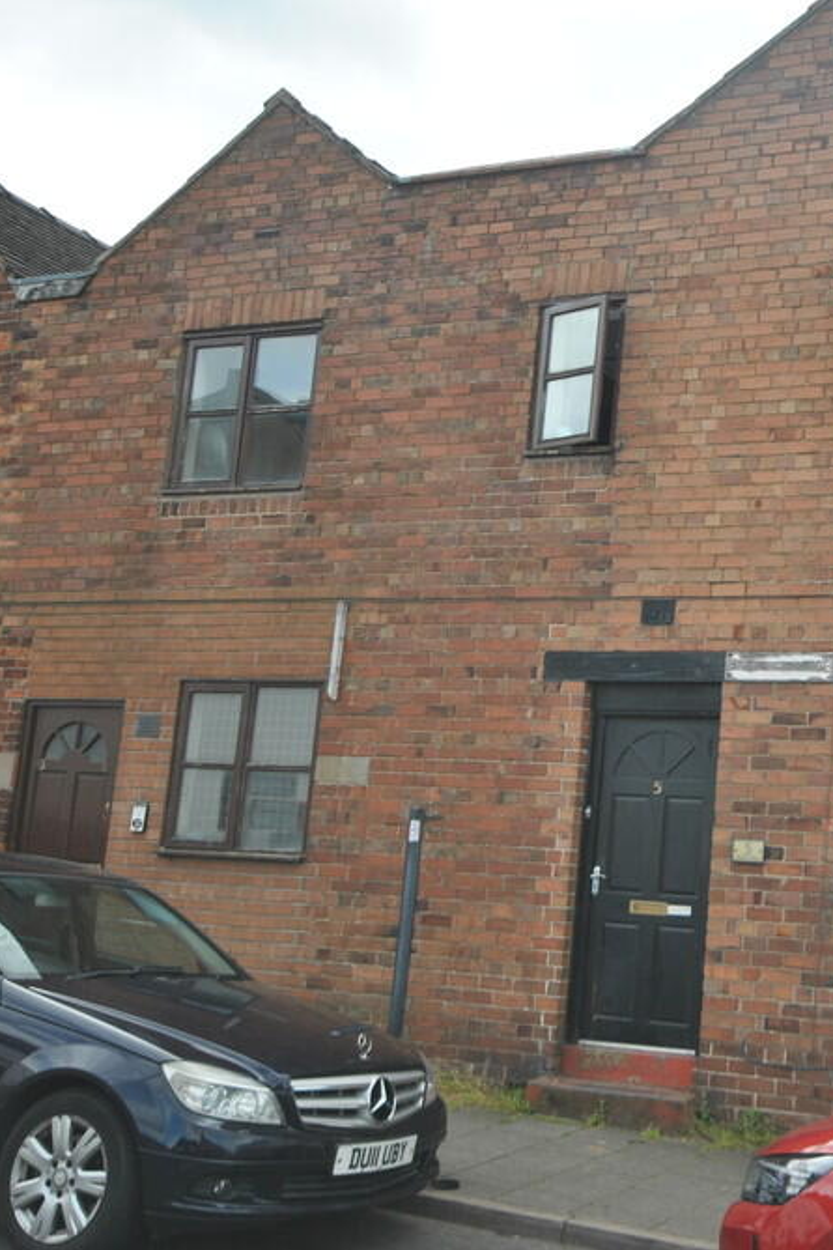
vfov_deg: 42.7
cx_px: 799
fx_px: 1596
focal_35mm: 46
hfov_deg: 27.8
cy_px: 619
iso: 100
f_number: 6.3
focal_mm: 20
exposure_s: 1/160
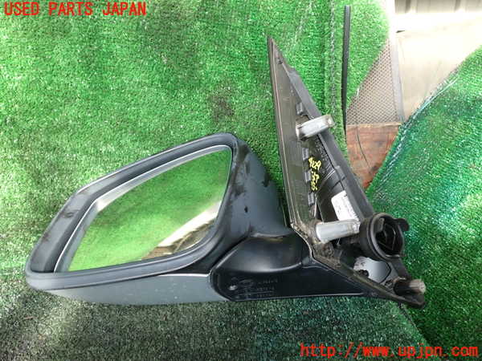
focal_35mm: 30
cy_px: 180
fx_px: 418
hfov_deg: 60.0
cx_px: 241
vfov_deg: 46.8
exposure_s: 1/60
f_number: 2.3
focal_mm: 5.4
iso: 100
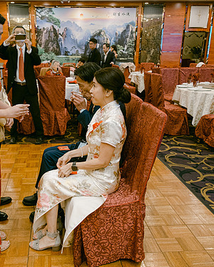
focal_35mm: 36
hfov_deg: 40.5
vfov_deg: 50.3
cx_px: 67
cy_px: 135
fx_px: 285
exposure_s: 1/125
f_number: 2.8
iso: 1000
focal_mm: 16
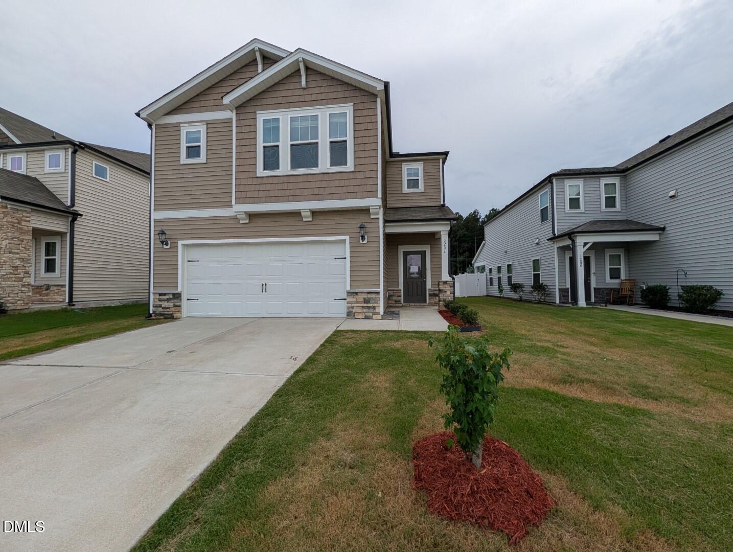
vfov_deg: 94.7
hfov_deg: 110.5
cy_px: 276
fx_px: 254
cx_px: 366
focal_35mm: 12
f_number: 1.7
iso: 49
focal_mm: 2.02
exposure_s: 1/3247
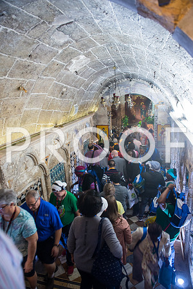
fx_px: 193
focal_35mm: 24
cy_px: 144
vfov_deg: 73.7
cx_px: 96
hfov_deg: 53.1
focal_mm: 24
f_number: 2.8
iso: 1600
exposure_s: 1/15
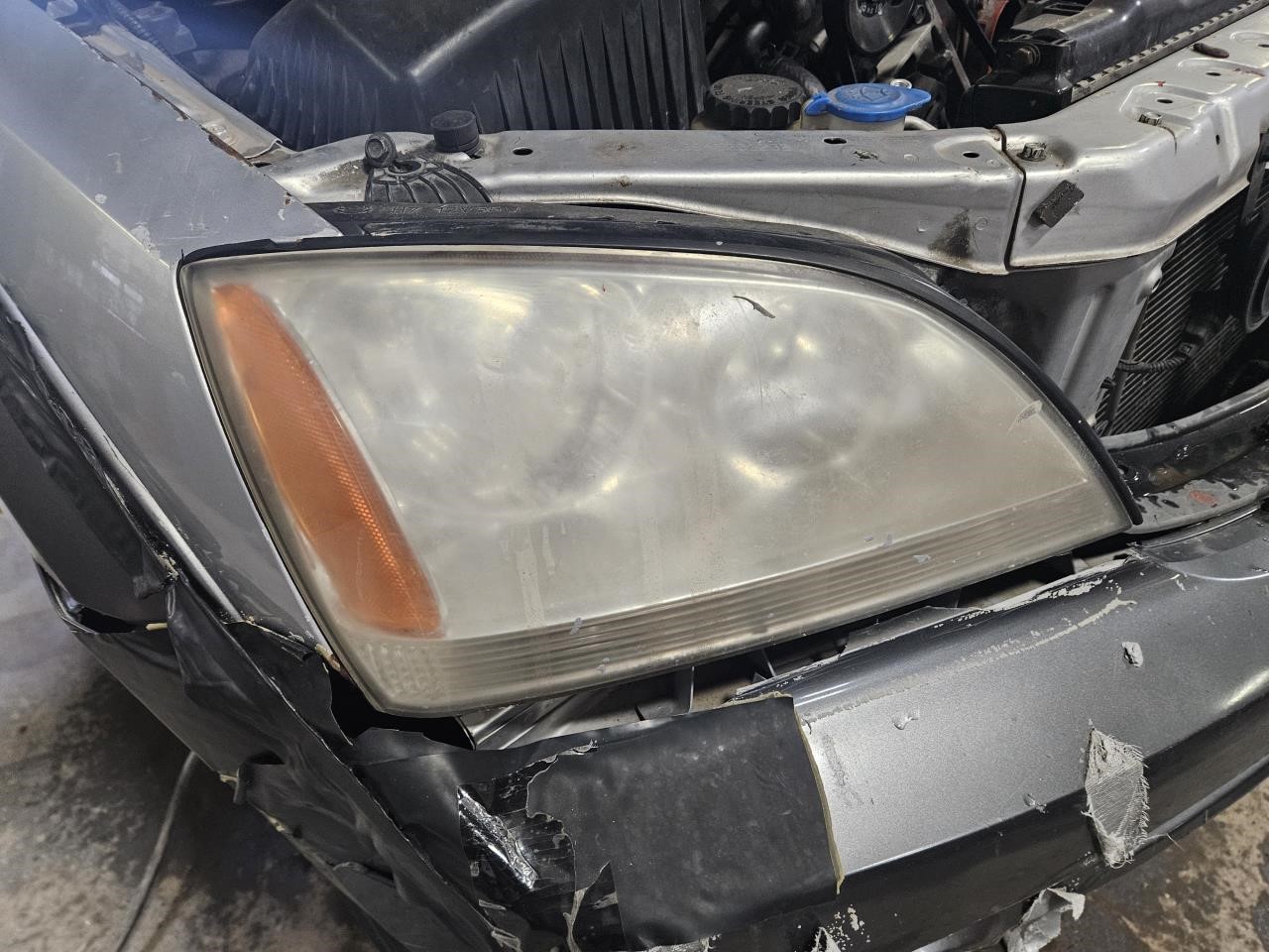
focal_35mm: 23
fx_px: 843
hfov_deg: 73.9
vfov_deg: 58.9
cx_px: 634
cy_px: 476
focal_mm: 5.4
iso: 640
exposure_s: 1/60
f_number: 1.8
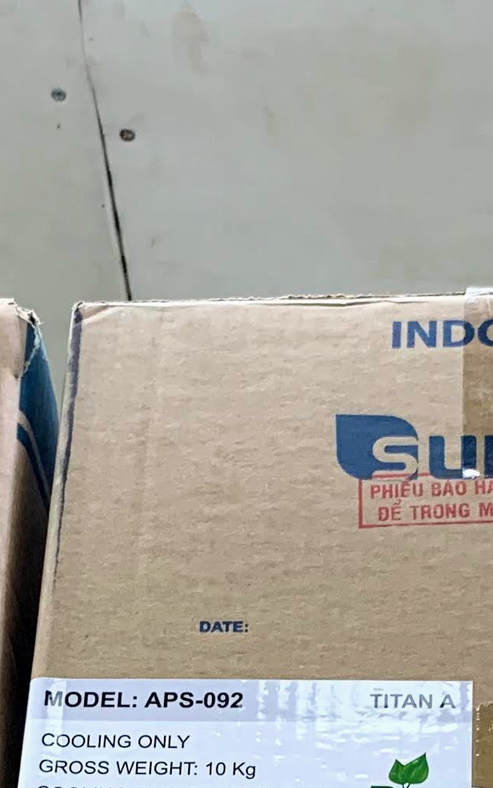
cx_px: 119
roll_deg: -2.6
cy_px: 885
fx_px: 2343
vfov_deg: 18.3
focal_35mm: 109
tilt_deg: +27.0
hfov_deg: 12.0
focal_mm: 4.25
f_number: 1.8
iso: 64
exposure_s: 1/100
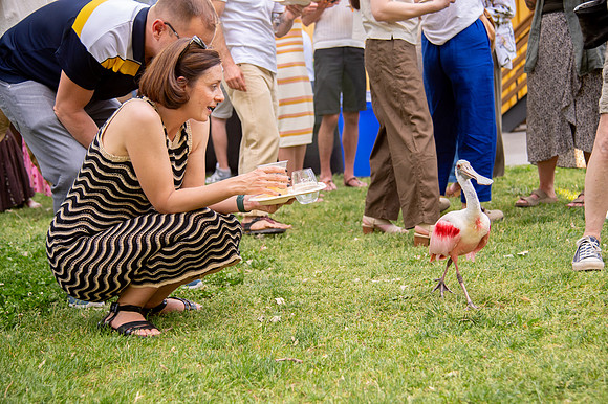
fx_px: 926
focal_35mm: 55
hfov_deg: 36.3
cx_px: 328
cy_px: 214
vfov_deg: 24.7
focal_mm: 50
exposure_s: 1/500
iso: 1000
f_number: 4
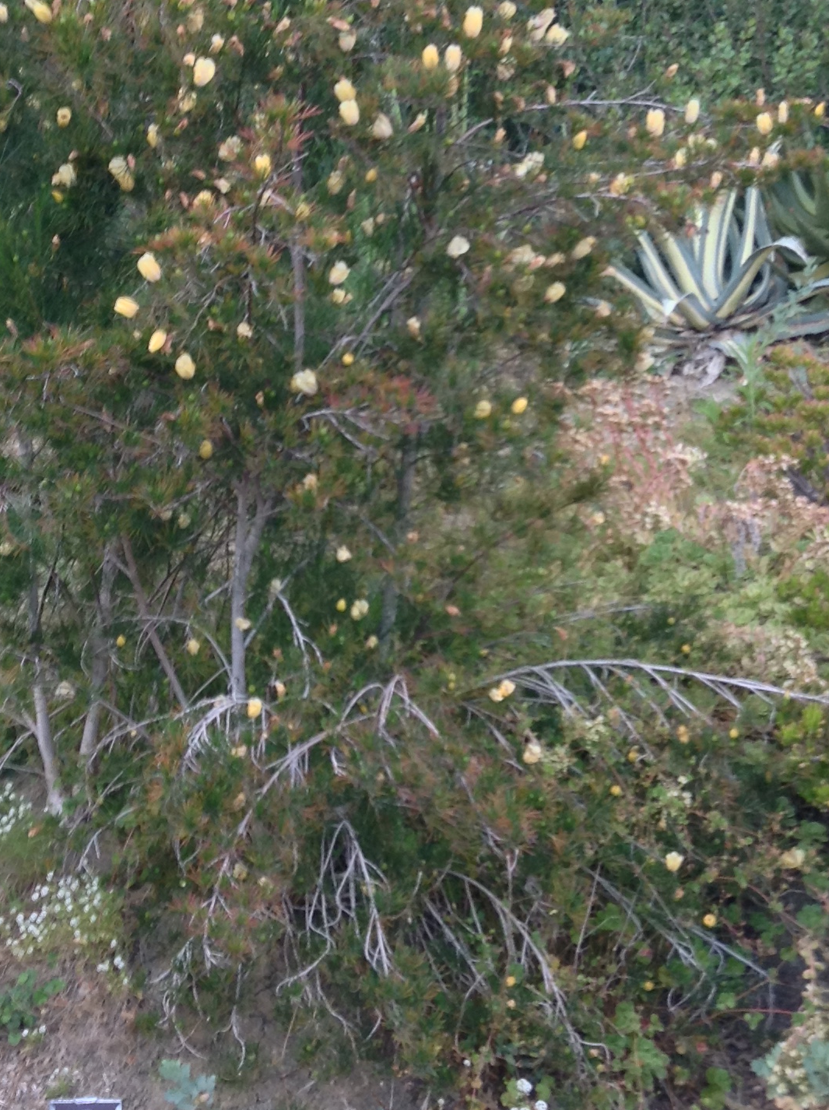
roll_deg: +2.3
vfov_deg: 32.1
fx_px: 1921
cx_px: 258
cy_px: 441
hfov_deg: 24.2
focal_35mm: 60
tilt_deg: +1.0
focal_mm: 3.3
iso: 32
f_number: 2.4
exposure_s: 1/24
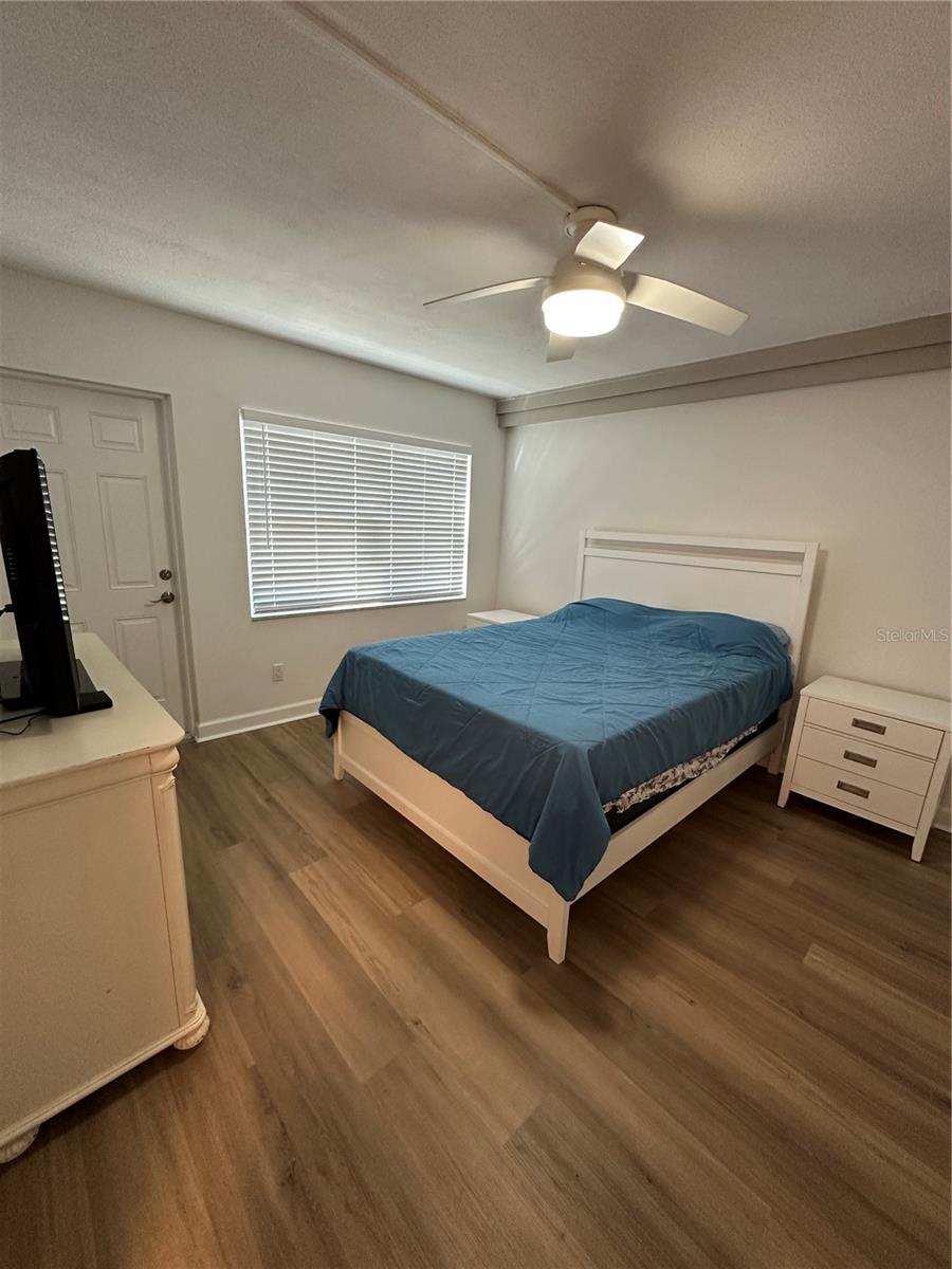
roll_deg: -4.2
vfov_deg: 102.1
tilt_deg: -11.9
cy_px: 634
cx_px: 476
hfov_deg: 85.7
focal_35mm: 14
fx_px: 513
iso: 250
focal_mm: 2.22
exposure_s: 1/60
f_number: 2.2
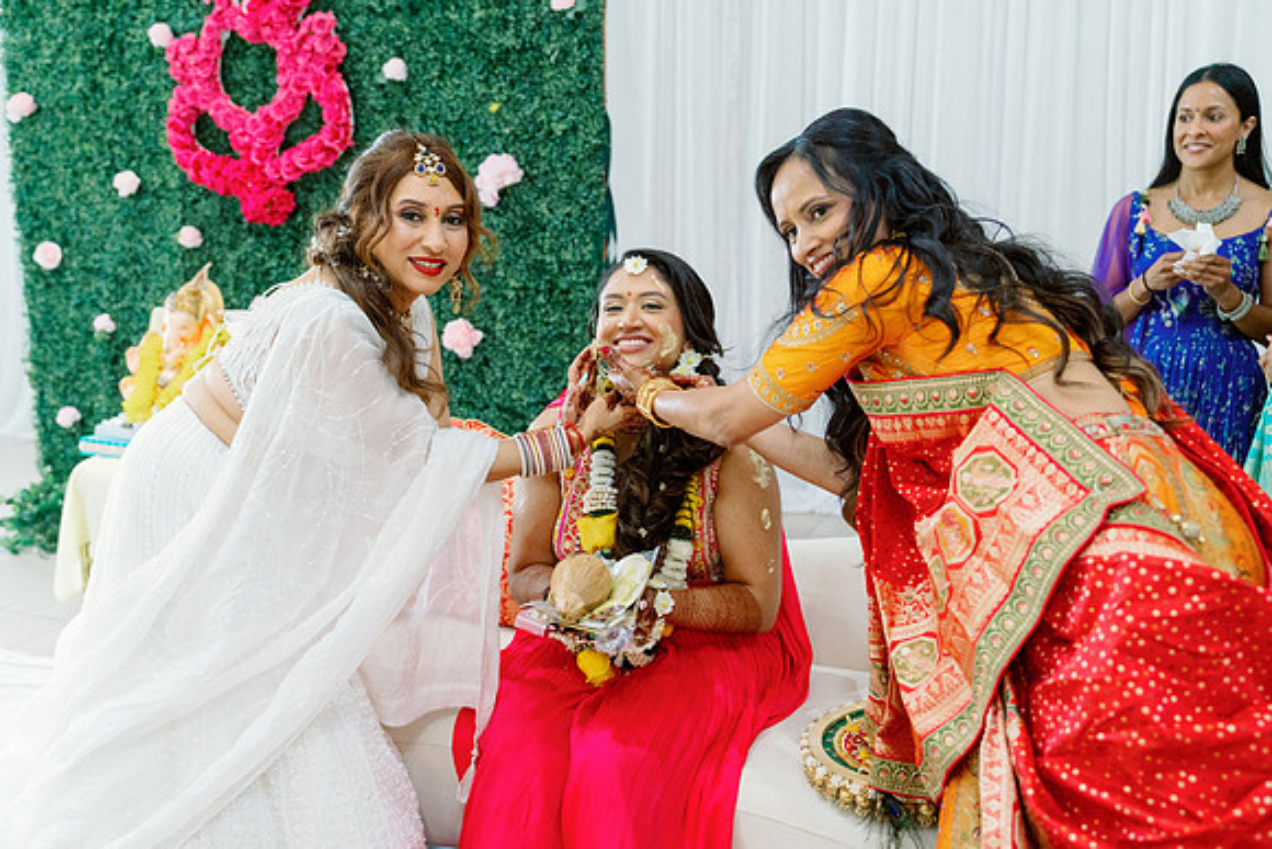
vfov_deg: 37.7
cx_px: 636
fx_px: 1244
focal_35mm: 35
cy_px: 424
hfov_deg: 54.1
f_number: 2.8
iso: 2500
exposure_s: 1/250
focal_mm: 34
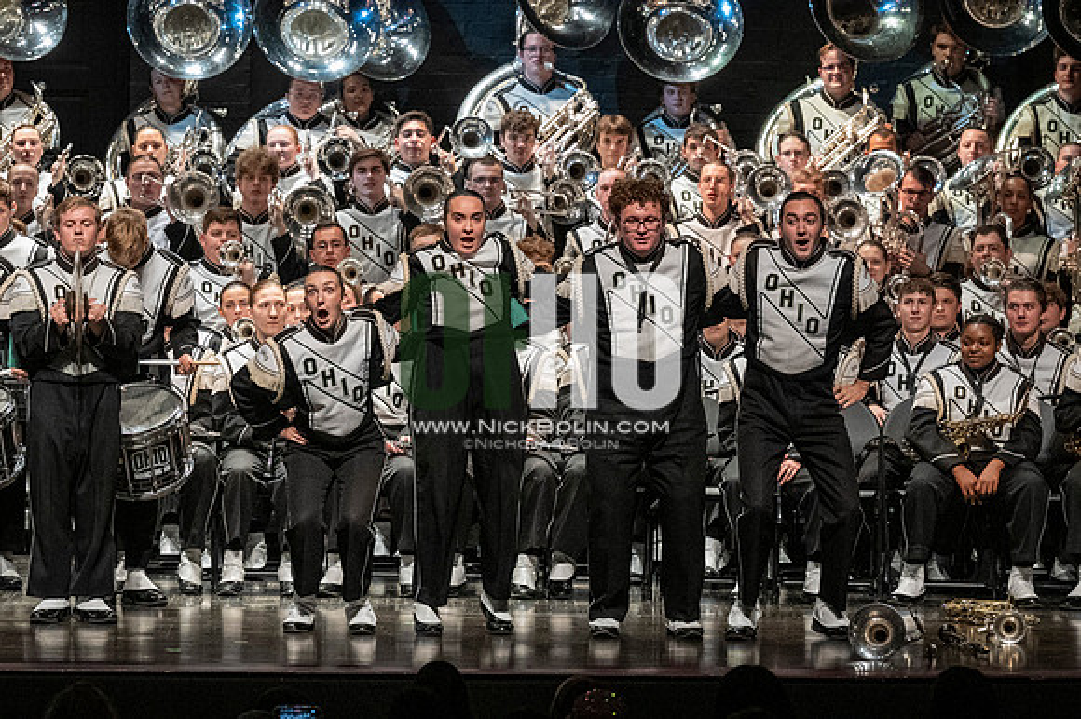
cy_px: 360
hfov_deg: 9.2
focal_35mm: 225
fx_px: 6752
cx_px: 540
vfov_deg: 6.1
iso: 4000
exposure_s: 1/500
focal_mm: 150
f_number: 4
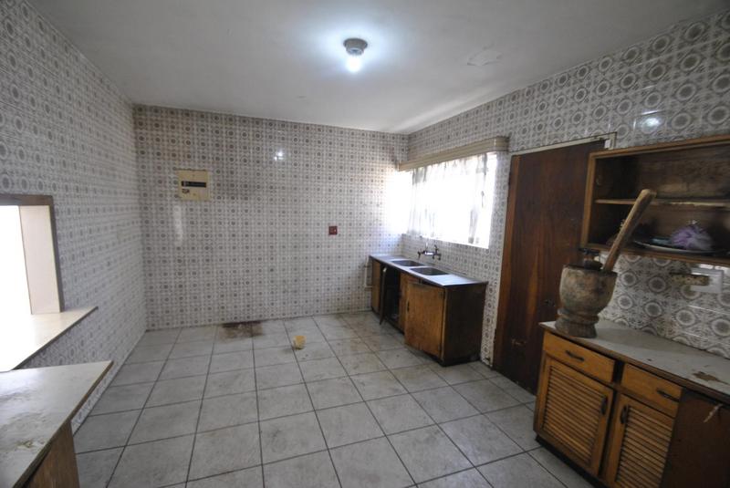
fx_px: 304
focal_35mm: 15
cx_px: 365
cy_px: 244
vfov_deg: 77.4
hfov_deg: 100.3
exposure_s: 1/60
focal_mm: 10
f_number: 3.5
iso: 500
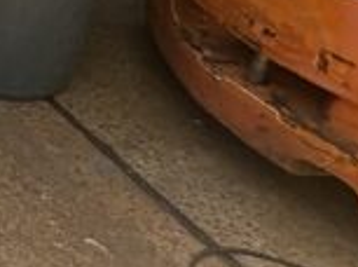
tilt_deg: -14.8
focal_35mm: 94
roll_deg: +0.3
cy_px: -349
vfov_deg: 12.6
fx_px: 970
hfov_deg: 11.1
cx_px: -751
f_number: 2.2
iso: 40
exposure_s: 1/269
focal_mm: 2.22
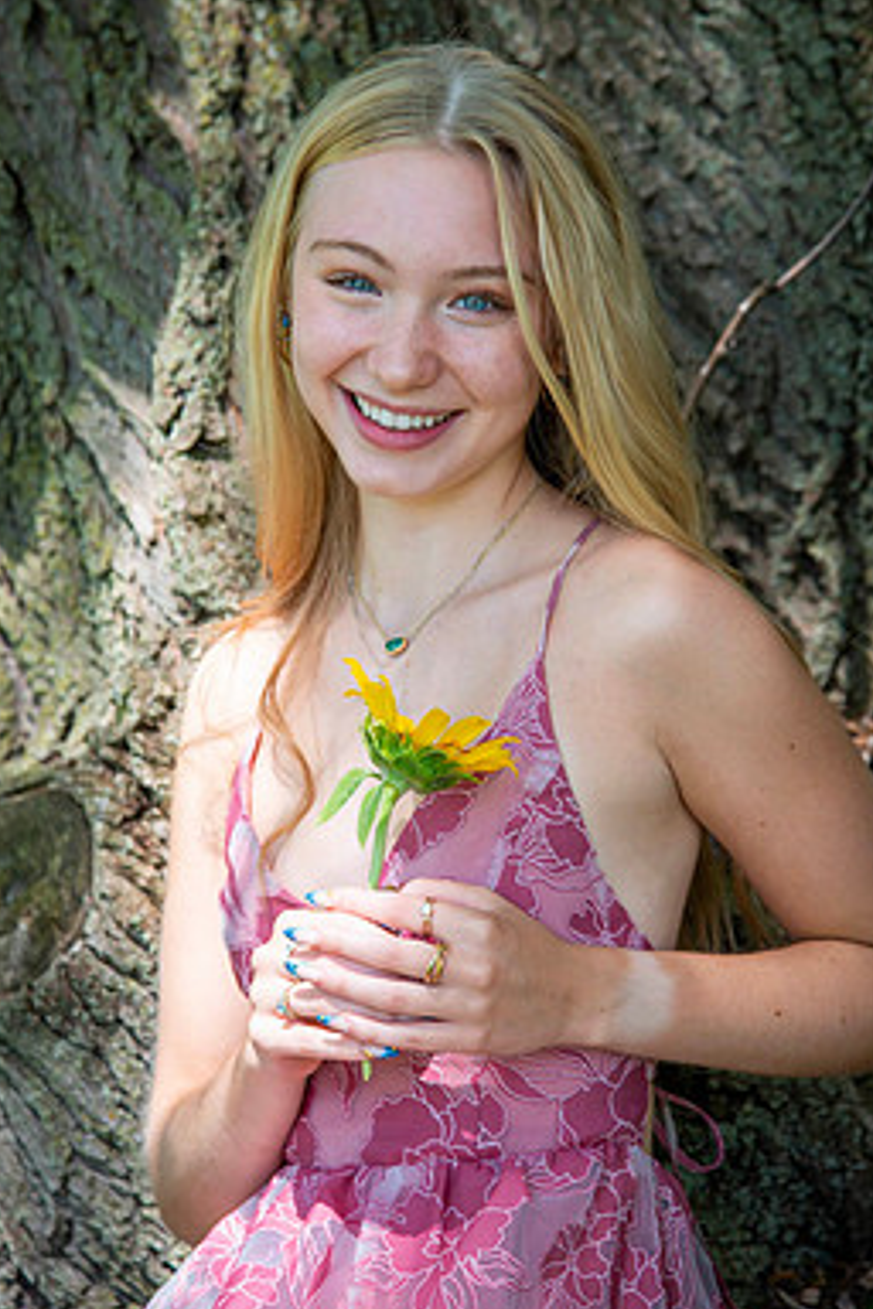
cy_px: 600
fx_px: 4474
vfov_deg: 16.7
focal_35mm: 123
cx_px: 457
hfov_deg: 11.1
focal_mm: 105
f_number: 5.6
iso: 320
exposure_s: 1/160
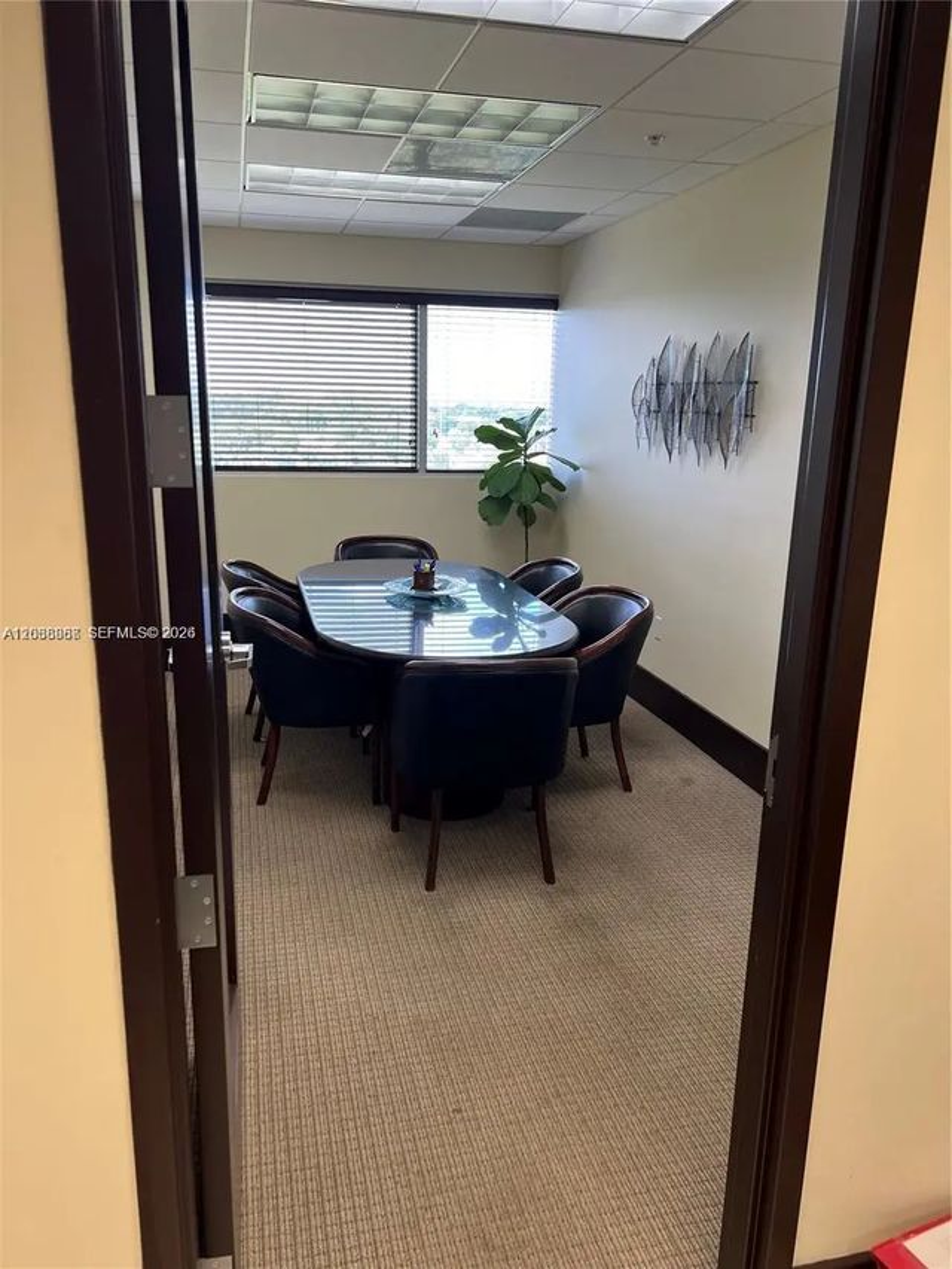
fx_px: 953
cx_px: 476
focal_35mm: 26
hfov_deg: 53.1
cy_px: 634
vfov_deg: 67.3
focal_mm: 5.7
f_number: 1.5
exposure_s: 1/120
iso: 80
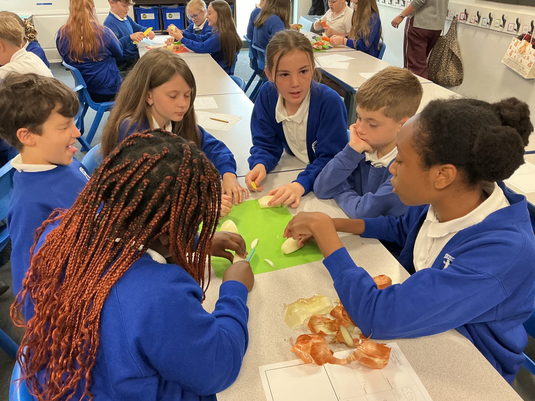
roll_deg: -0.4
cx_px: 268
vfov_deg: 48.2
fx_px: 448
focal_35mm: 29
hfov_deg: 61.7
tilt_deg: -29.4
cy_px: 200
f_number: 1.8
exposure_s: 1/60
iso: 160
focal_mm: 3
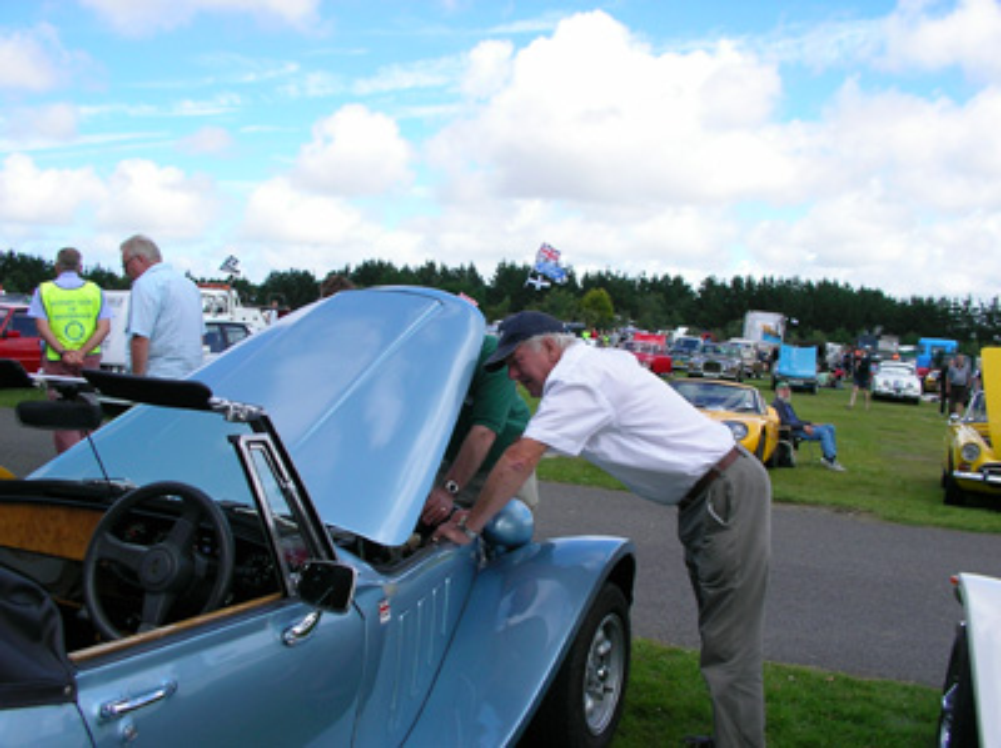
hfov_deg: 49.0
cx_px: 500
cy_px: 374
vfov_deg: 37.6
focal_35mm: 38
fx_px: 1098
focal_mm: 5.8
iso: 71
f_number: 4.5
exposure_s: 1/470
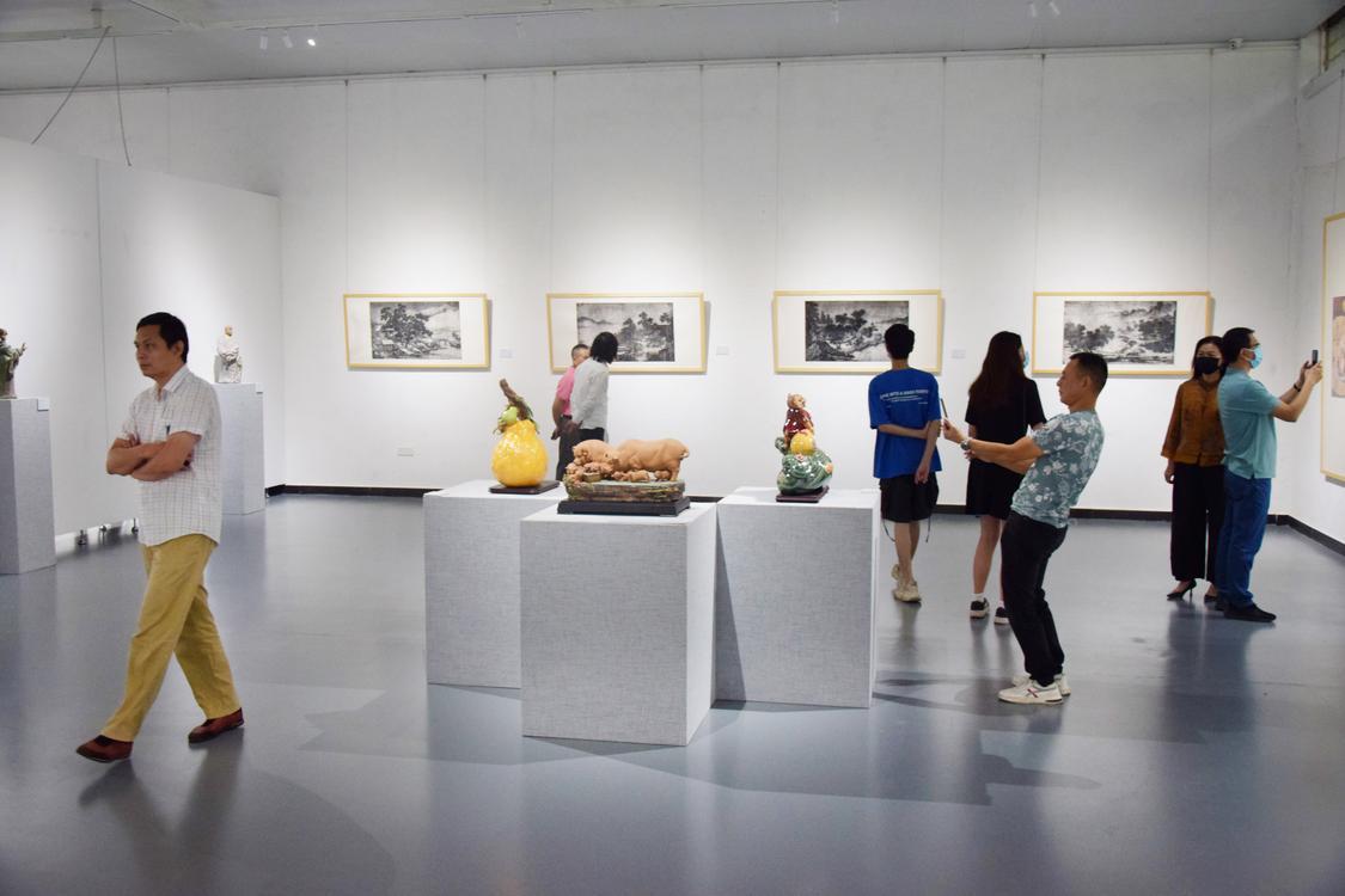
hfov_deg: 57.2
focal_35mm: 33
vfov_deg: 40.0
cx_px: 672
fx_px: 1233
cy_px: 448
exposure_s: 1/160
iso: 1000
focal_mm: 22
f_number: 3.8
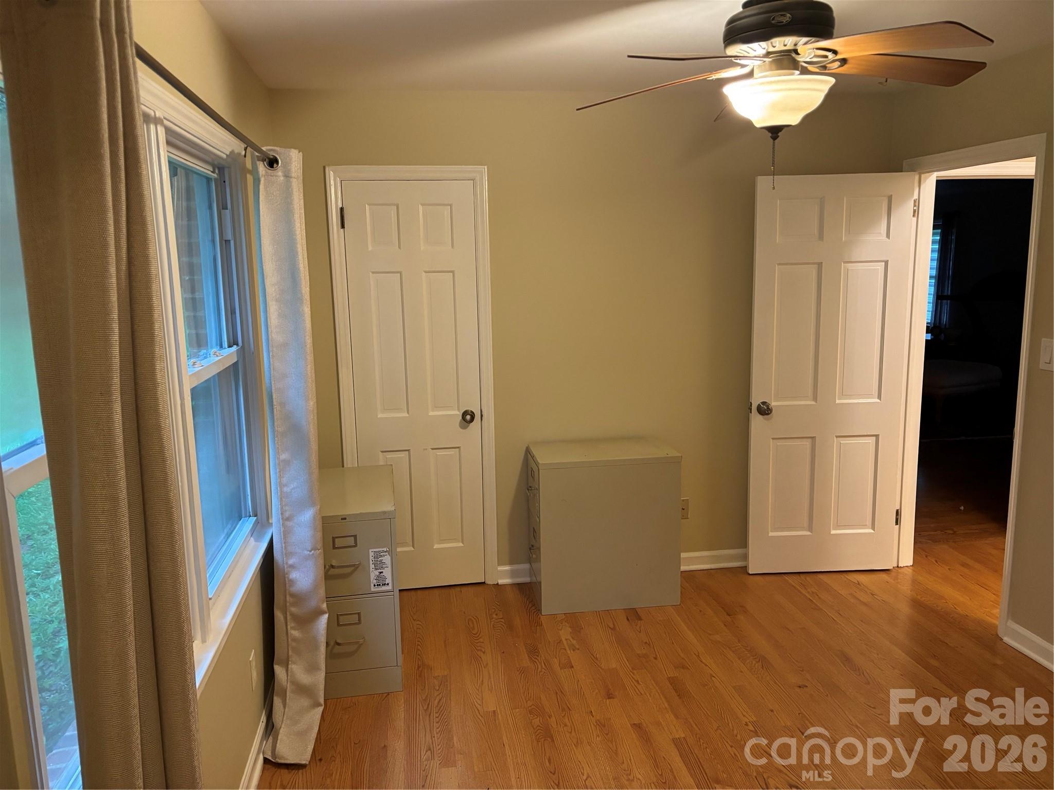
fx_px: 792
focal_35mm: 26
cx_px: 527
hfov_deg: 67.3
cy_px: 395
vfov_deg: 53.1
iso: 500
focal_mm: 5.96
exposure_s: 1/60
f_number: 1.6
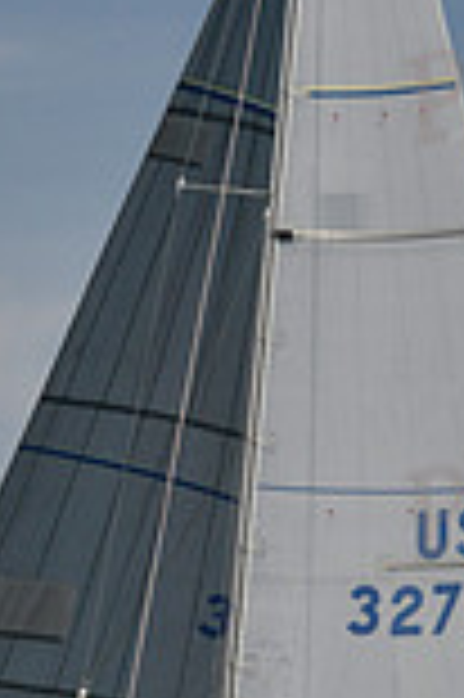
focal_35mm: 262
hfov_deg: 5.2
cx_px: 173
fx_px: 5076
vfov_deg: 7.8
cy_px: 743
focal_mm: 70
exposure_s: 1/800
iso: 400
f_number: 9
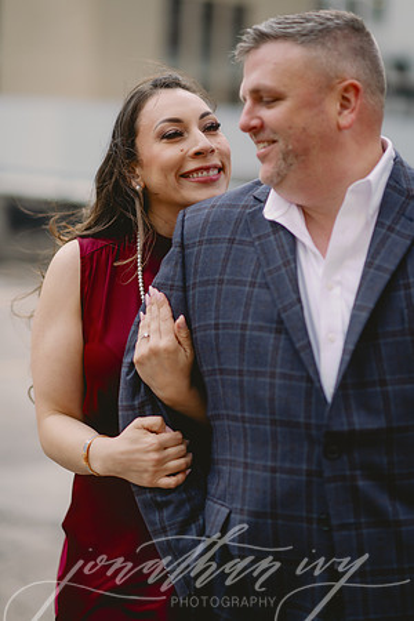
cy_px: 310
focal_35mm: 85
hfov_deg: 16.1
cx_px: 207
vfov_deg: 23.9
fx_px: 1466
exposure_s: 1/640
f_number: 2
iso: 200
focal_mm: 85
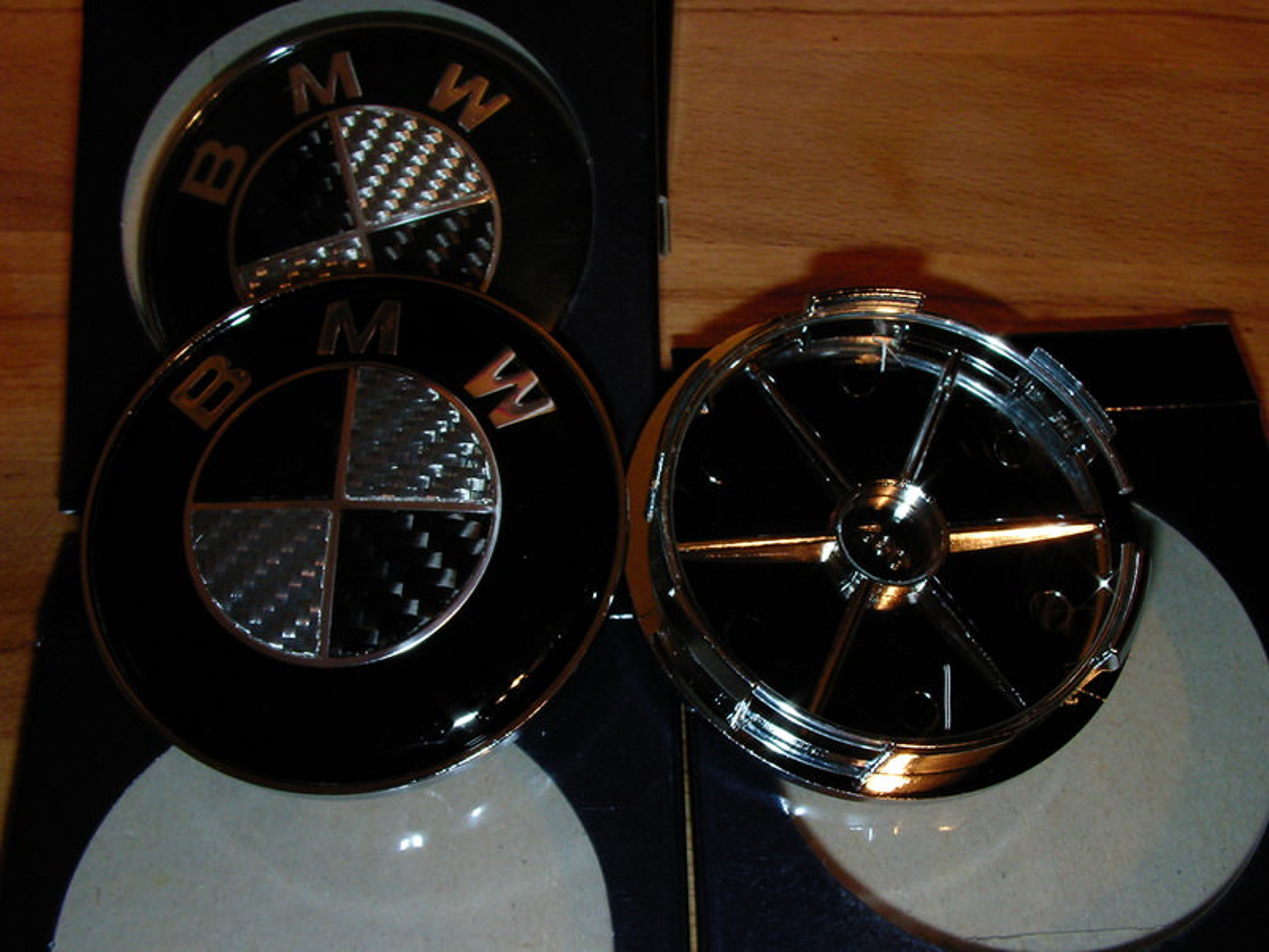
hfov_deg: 49.0
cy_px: 476
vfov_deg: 37.7
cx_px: 634
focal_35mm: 38
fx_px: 1393
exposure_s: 1/30
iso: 100
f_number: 5.8
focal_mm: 5.8
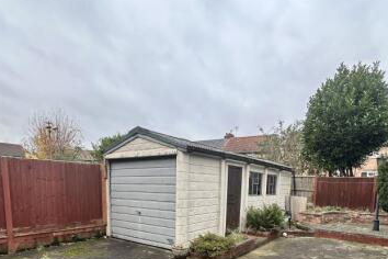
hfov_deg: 73.6
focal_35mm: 24
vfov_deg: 49.4
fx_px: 259
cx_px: 208
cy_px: 215
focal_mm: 2.22
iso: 40
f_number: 2.2
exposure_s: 1/217
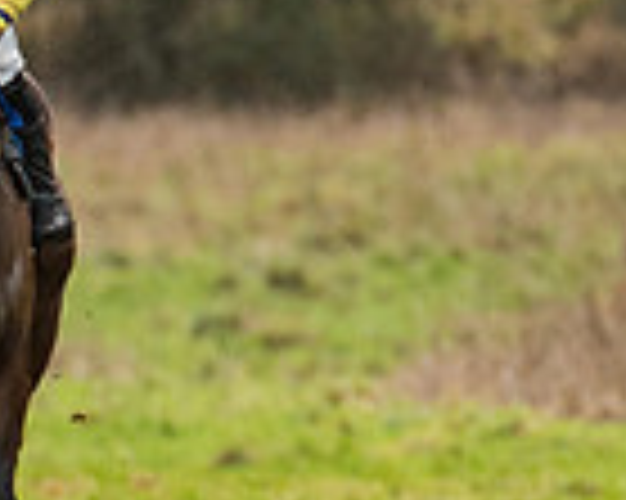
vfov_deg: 0.6
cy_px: 360
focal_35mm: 2584
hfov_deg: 0.7
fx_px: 47841
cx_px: -440
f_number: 4
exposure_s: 1/1000
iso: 800
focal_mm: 300
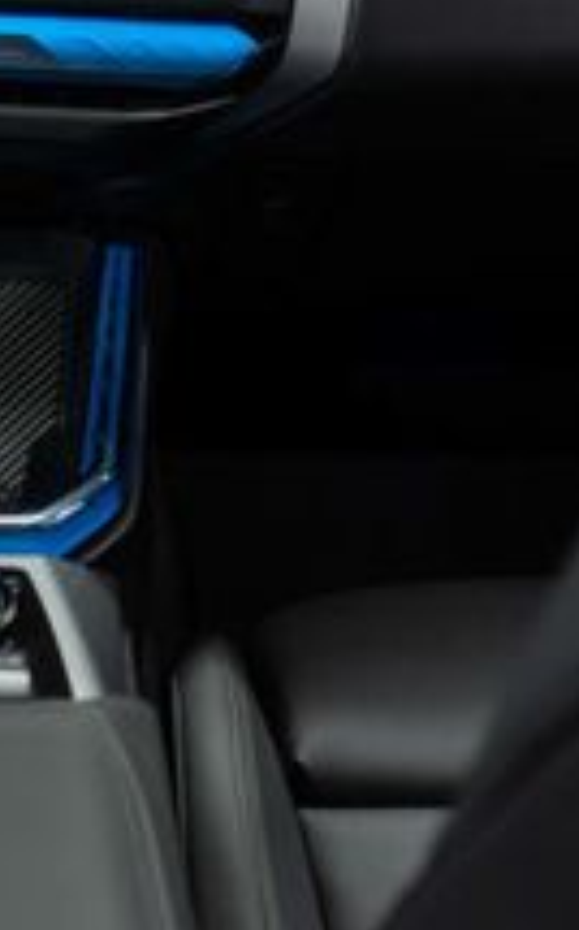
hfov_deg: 14.9
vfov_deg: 24.2
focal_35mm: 85
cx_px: -82
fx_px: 2150
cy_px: 266
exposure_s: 1/40
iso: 640
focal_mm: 28
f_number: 3.2
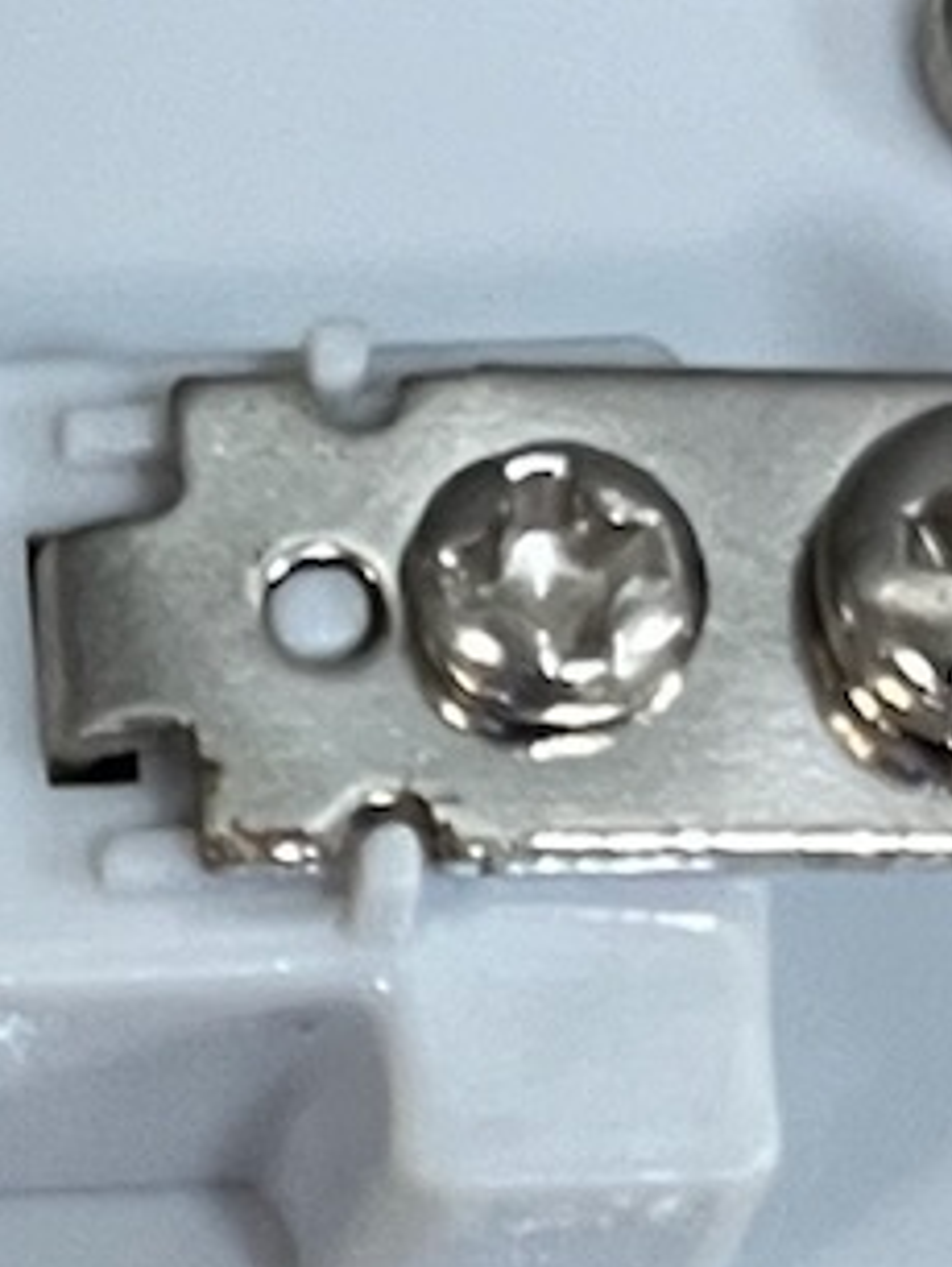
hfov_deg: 8.3
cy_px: 1321
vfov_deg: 11.2
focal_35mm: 174
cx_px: -505
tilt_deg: -68.7
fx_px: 6372
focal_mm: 5.1
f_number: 1.6
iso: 200
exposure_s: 1/50
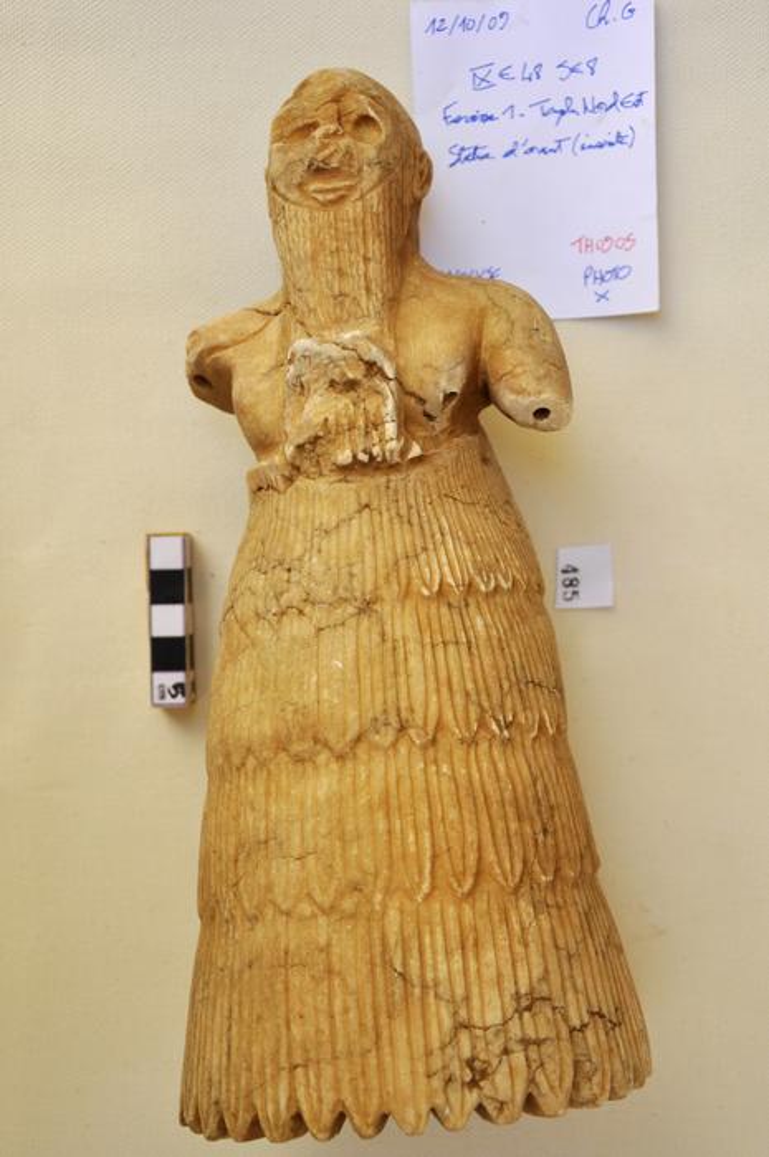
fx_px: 2023
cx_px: 384
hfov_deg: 21.5
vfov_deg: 31.9
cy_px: 578
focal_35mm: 63
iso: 200
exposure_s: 1/160
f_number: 6.3
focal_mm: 42
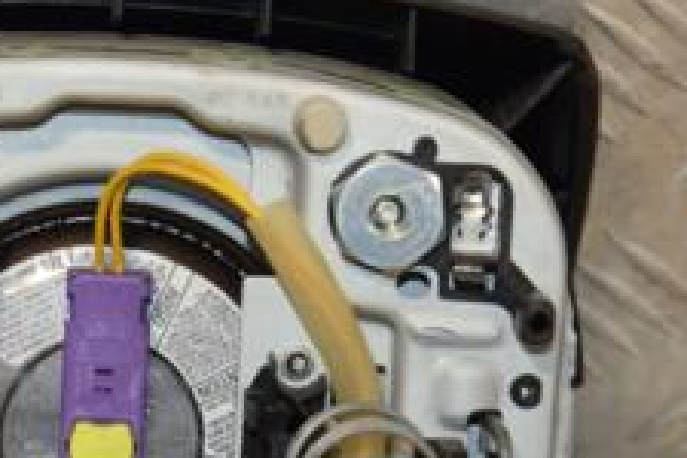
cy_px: 485
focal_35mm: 248
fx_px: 4732
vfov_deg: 5.5
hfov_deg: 8.3
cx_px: 64
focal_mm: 62
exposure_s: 1/200
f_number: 6.3
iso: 800
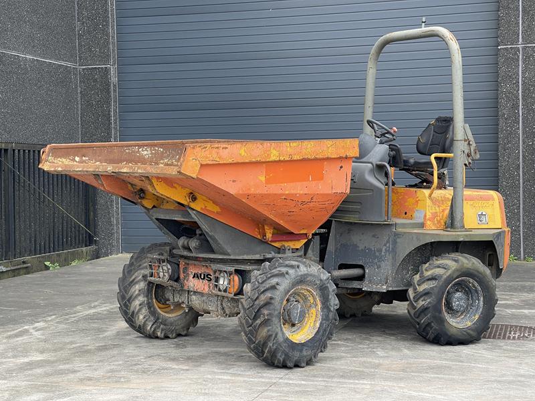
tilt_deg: -2.4
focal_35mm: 64
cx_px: 268
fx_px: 989
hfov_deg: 30.3
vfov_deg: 22.9
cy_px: 200
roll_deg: +1.0
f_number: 2.2
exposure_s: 1/99
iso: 40
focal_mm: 7.5
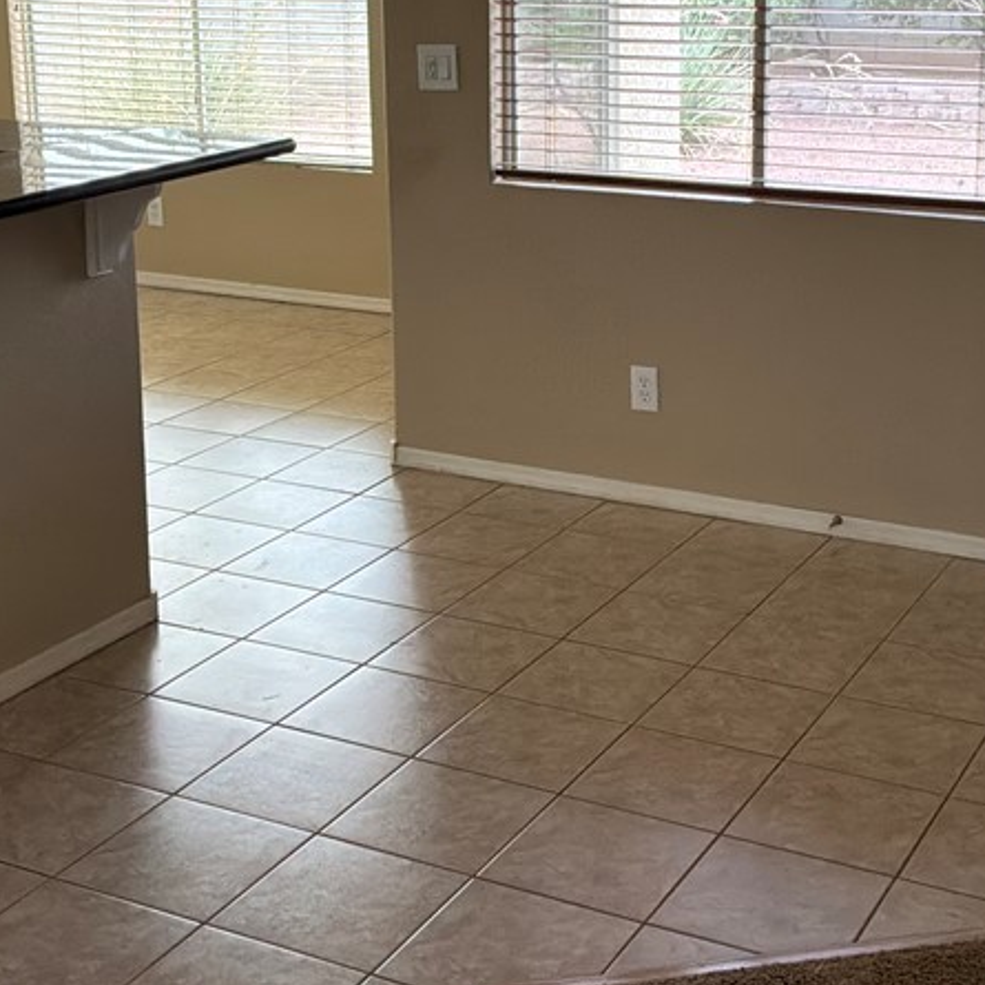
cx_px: 558
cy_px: 270
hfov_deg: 30.0
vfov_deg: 29.7
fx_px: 1835
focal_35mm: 57
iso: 64
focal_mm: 3
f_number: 1.8
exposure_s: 1/97
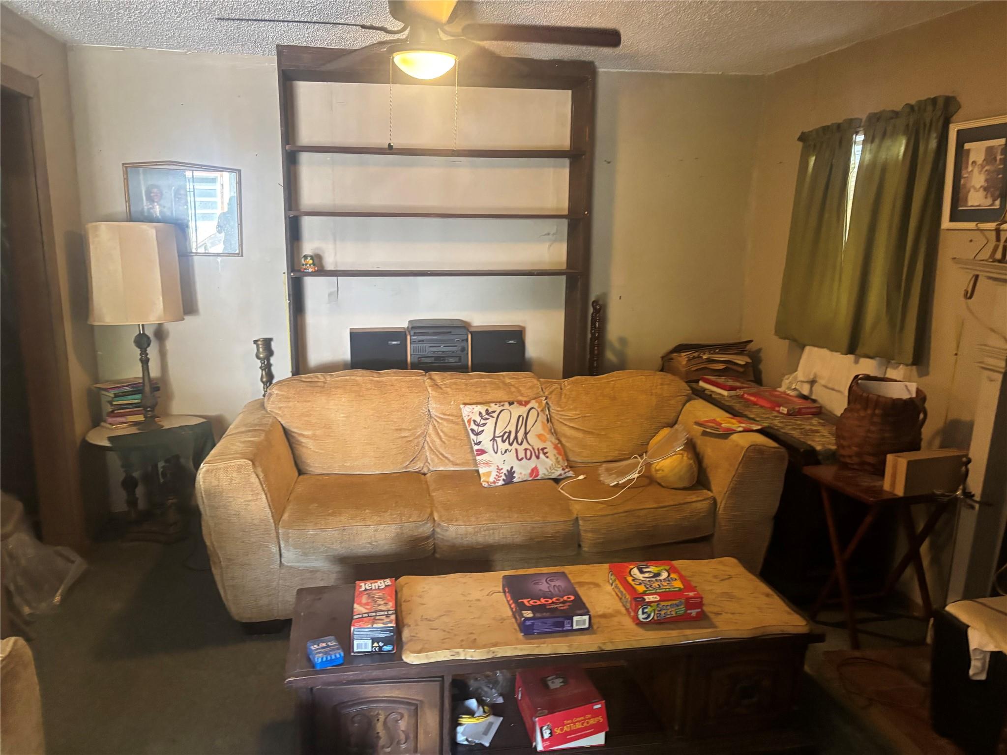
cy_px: 378
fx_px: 756
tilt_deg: -11.5
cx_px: 504
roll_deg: -2.2
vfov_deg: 53.1
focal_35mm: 26
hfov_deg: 67.3
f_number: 1.6
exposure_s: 1/60
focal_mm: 5.96
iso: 500
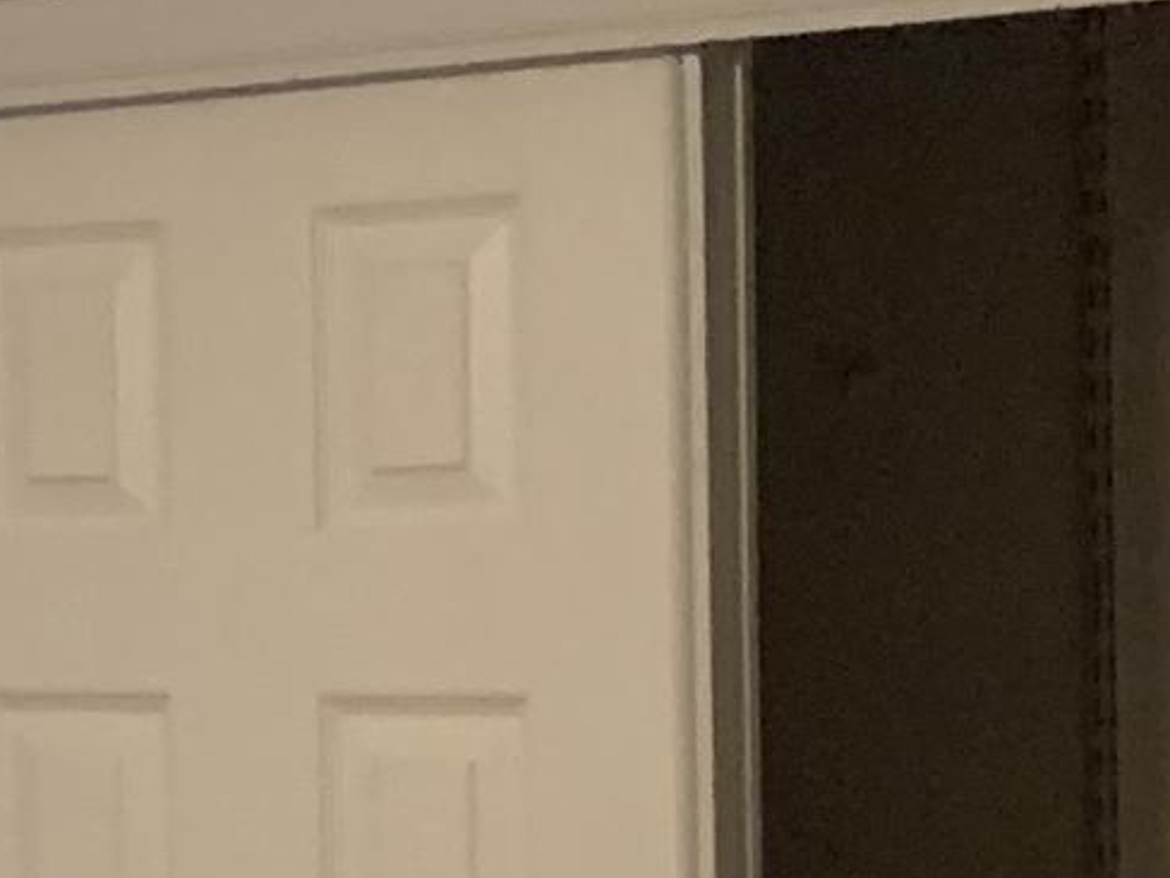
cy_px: 691
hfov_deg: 10.6
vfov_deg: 9.3
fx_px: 5408
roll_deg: +1.1
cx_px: -1616
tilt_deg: -0.7
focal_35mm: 160
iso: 320
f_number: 1.8
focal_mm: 4.25
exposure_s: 1/30
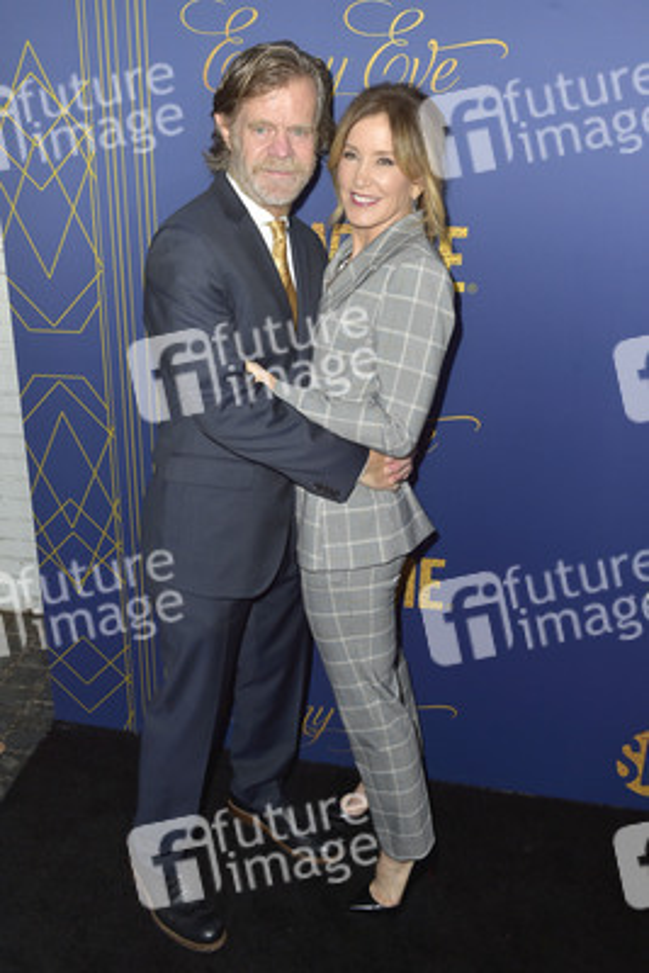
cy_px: 486
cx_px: 324
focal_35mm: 29
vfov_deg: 63.6
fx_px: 783
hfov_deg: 45.0
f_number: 6.3
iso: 250
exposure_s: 1/250
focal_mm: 29
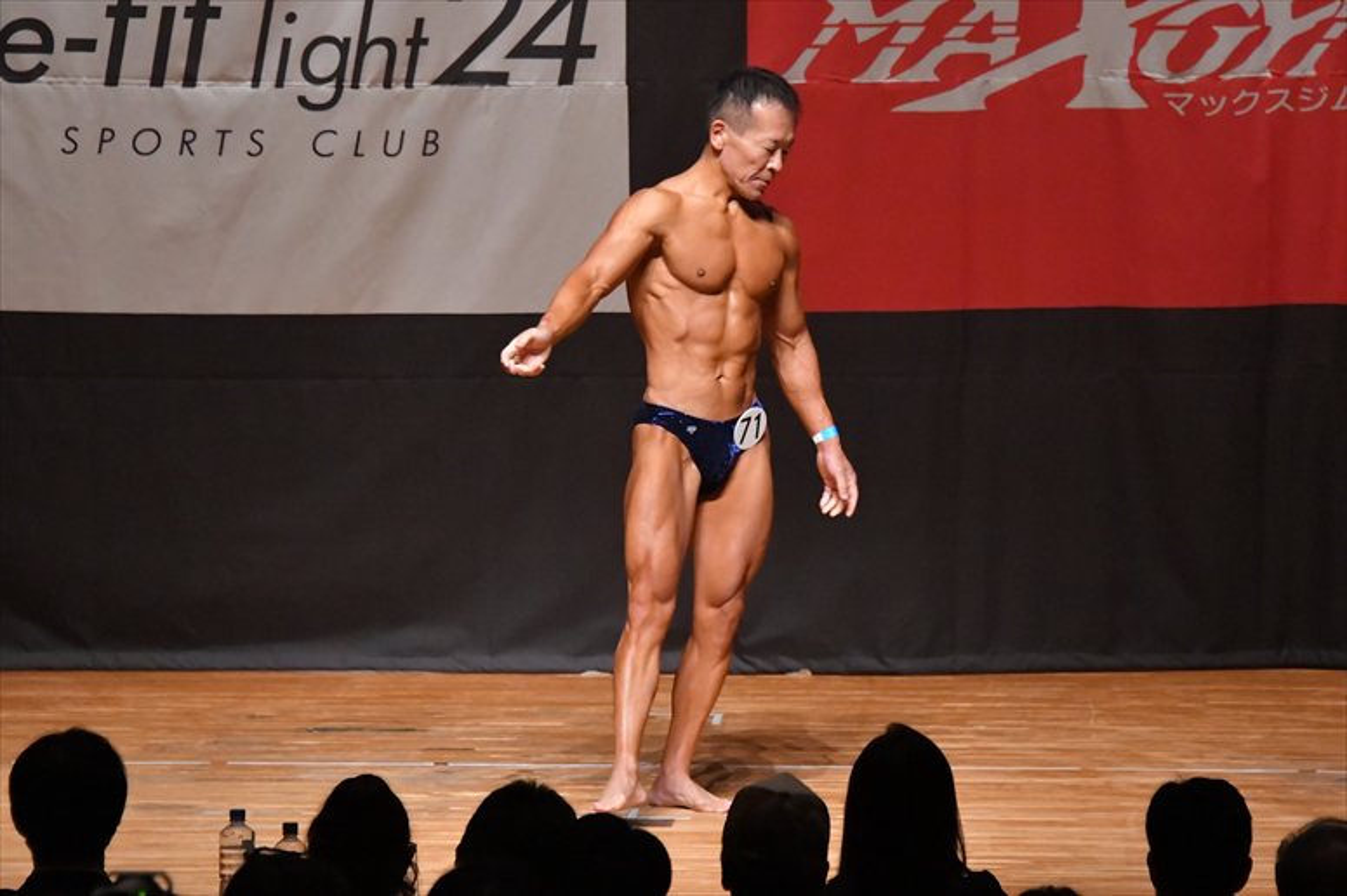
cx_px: 674
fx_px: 10098
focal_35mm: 270
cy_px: 448
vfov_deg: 5.1
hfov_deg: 7.6
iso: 10000
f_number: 5.6
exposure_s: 1/400
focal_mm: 180
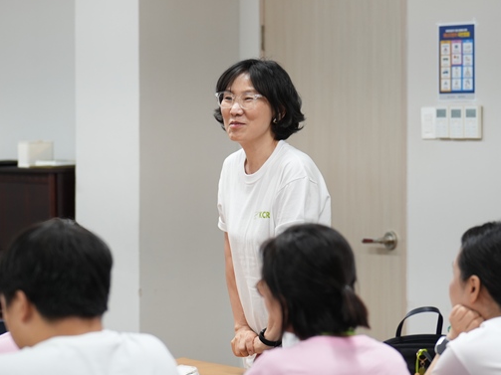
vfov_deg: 10.8
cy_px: 174
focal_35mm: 137
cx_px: 190
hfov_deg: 14.4
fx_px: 1982
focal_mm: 75
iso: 640
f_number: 2.5
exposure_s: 1/160
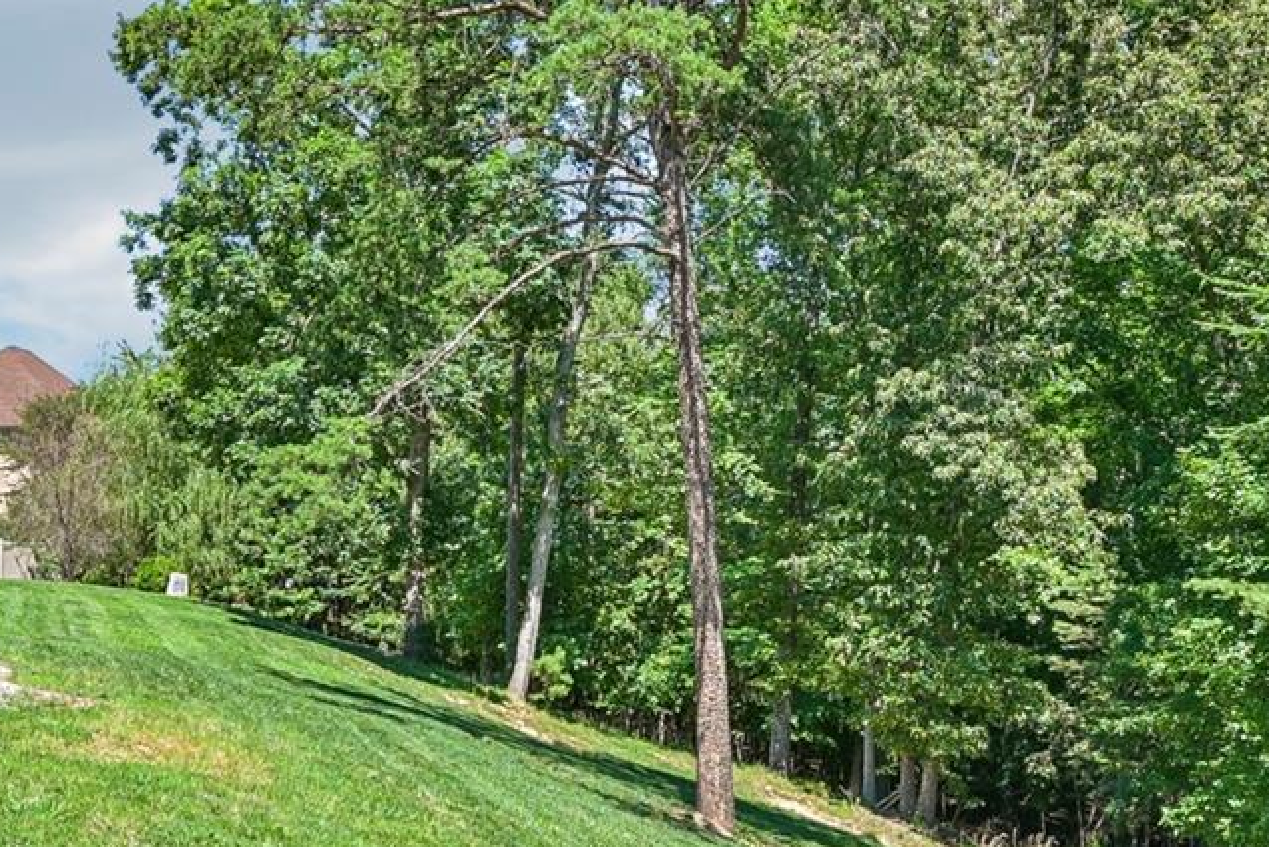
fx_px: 1587
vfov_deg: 29.8
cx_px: 287
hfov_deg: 42.0
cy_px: 529
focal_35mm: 45
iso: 100
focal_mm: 14
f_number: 8
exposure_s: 1/160
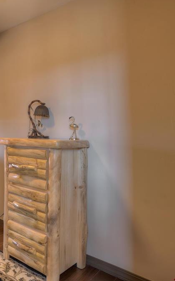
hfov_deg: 36.6
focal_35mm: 28
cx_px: -23
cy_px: 139
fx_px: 214
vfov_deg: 66.5
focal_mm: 18
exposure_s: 1
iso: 100
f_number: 8
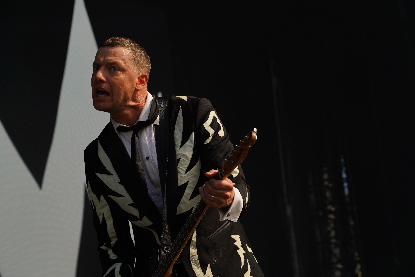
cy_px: 138
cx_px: 208
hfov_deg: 19.5
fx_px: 1210
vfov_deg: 13.0
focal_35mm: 105
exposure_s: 1/400
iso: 100
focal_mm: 105
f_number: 7.1
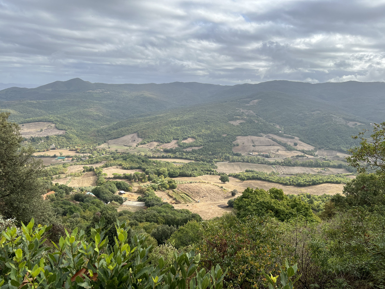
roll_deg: -1.0
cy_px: 144
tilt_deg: -11.4
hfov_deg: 67.3
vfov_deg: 53.1
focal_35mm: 26
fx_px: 289
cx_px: 192
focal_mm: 5.7
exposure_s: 1/3831
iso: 50
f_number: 1.5
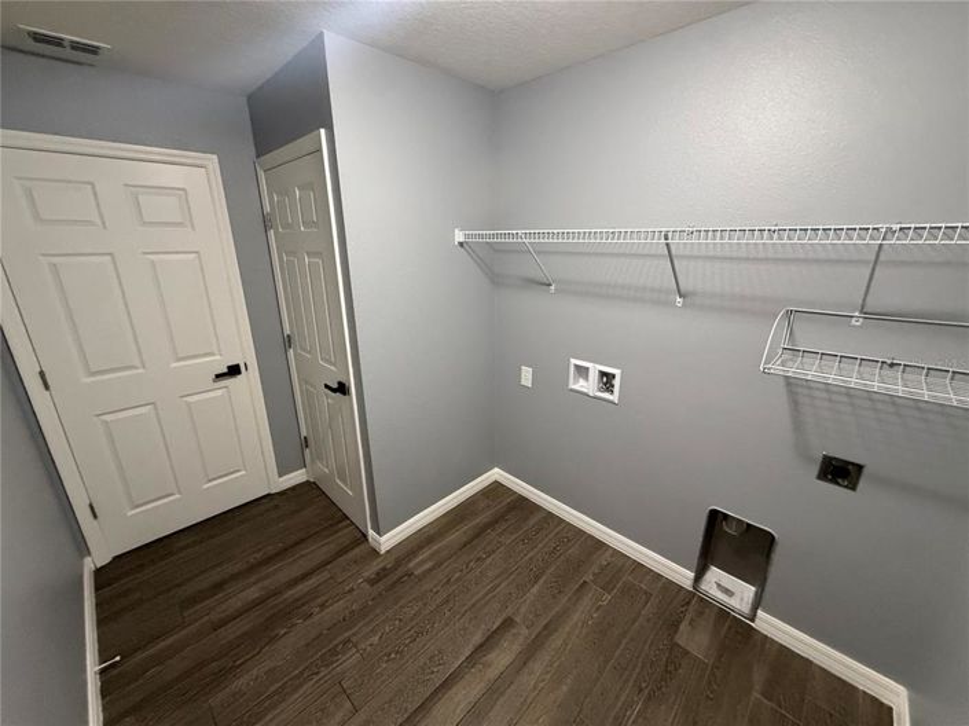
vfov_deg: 85.6
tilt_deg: -19.5
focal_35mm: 14
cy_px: 363
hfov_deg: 102.1
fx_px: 392
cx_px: 484
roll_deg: +0.2
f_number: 2.2
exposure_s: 1/60
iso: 500
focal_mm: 2.22
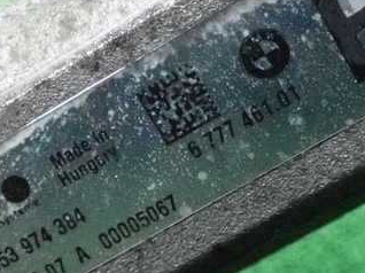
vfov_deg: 21.6
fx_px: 716
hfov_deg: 28.6
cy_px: 134
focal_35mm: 68
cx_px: 186
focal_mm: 6.37
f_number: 2.5
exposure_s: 1/125
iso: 5000
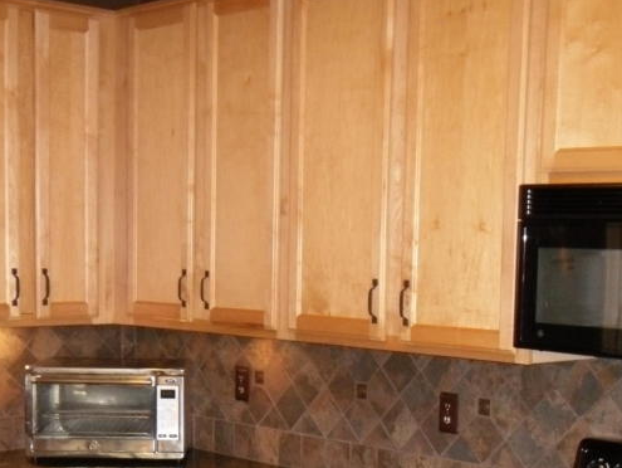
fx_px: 1672
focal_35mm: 93
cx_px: 290
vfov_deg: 15.7
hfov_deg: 21.1
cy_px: 450
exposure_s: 1/45
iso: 400
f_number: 3.5
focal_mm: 6.3
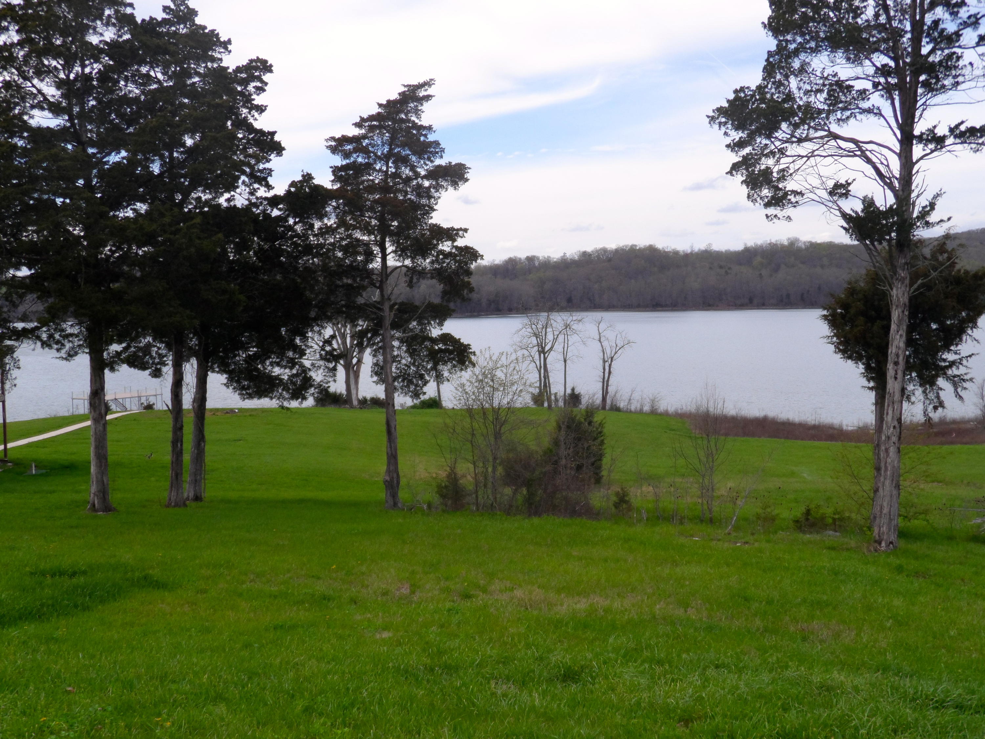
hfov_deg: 45.8
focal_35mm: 41
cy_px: 370
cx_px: 492
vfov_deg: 35.1
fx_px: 1167
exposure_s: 1/750
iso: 80
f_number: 3.7
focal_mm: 6.8
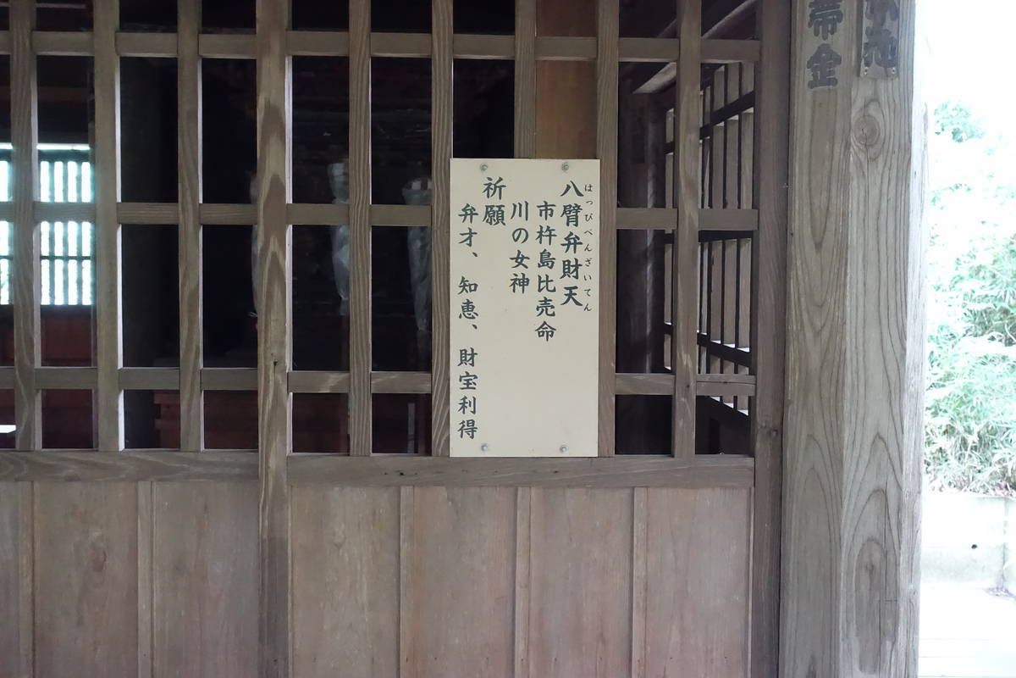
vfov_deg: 29.9
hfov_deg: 43.6
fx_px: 1270
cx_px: 508
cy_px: 339
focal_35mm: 45
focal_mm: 16.39
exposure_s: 1/100
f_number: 2.8
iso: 5000
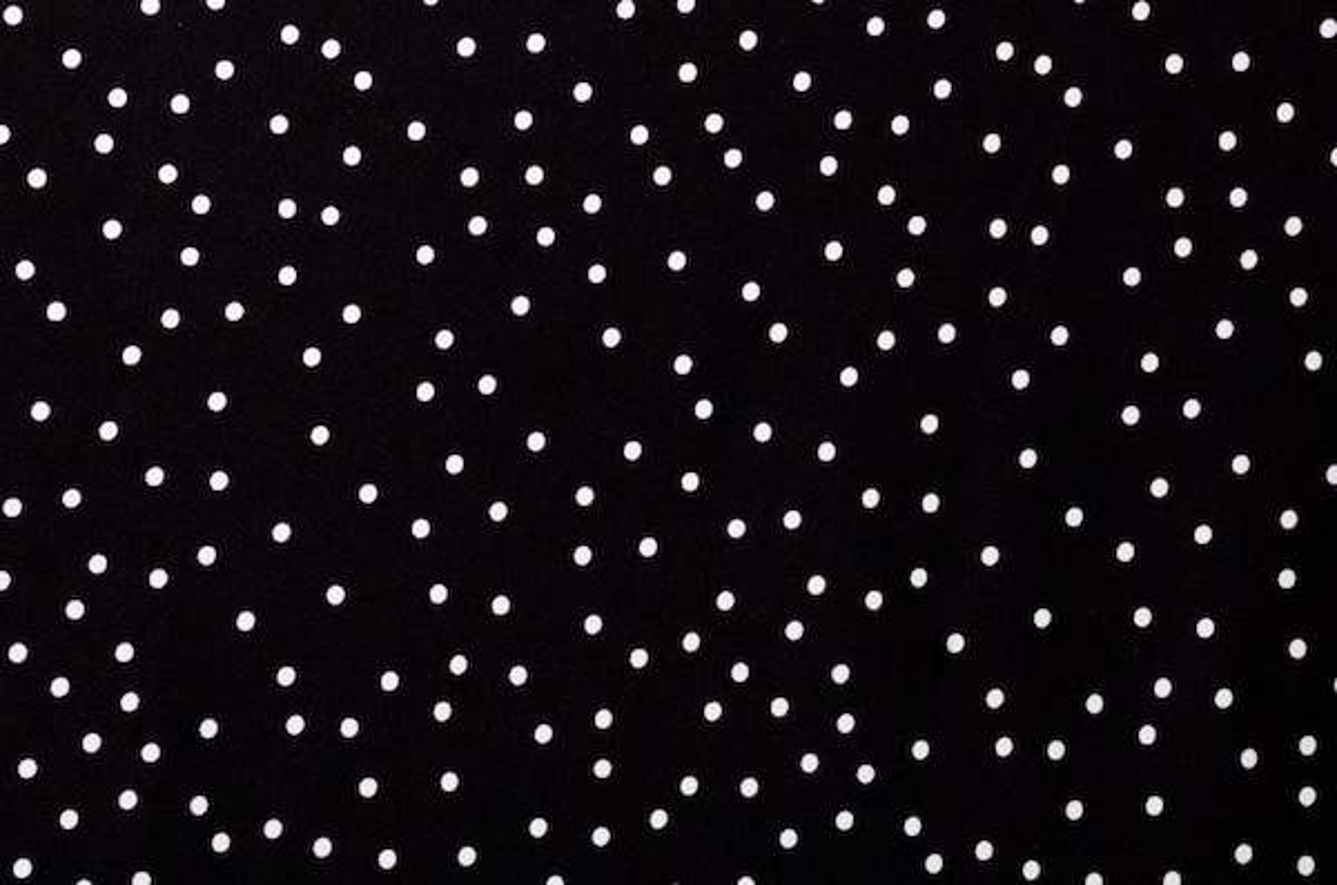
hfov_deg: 19.5
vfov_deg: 13.0
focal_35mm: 105
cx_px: 668
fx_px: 3890
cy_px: 442
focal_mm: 70
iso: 400
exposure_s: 1/800
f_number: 10
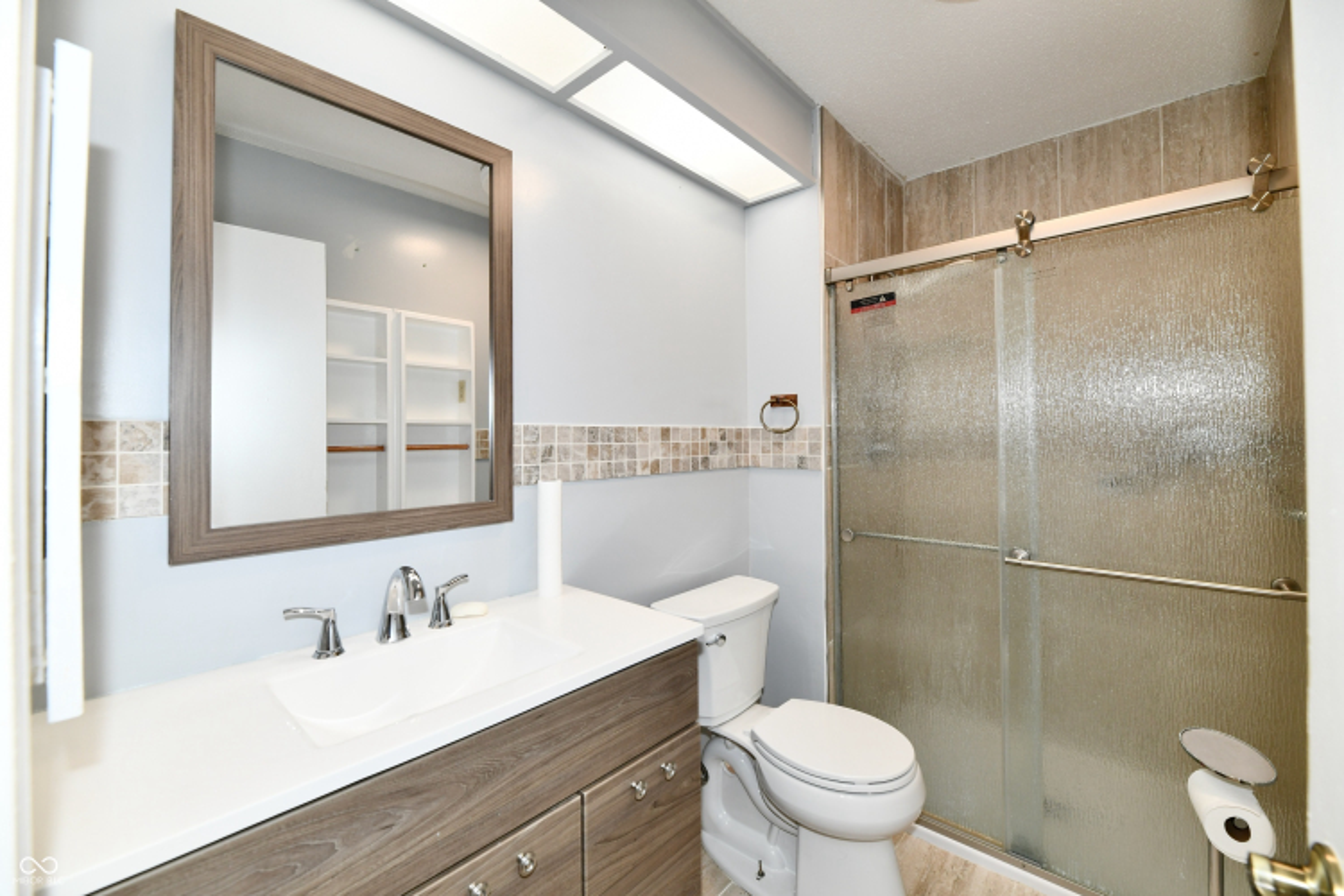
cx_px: 672
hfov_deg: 104.3
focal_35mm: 14
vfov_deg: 81.2
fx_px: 523
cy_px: 448
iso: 640
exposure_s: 1/60
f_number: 6.3
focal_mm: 14
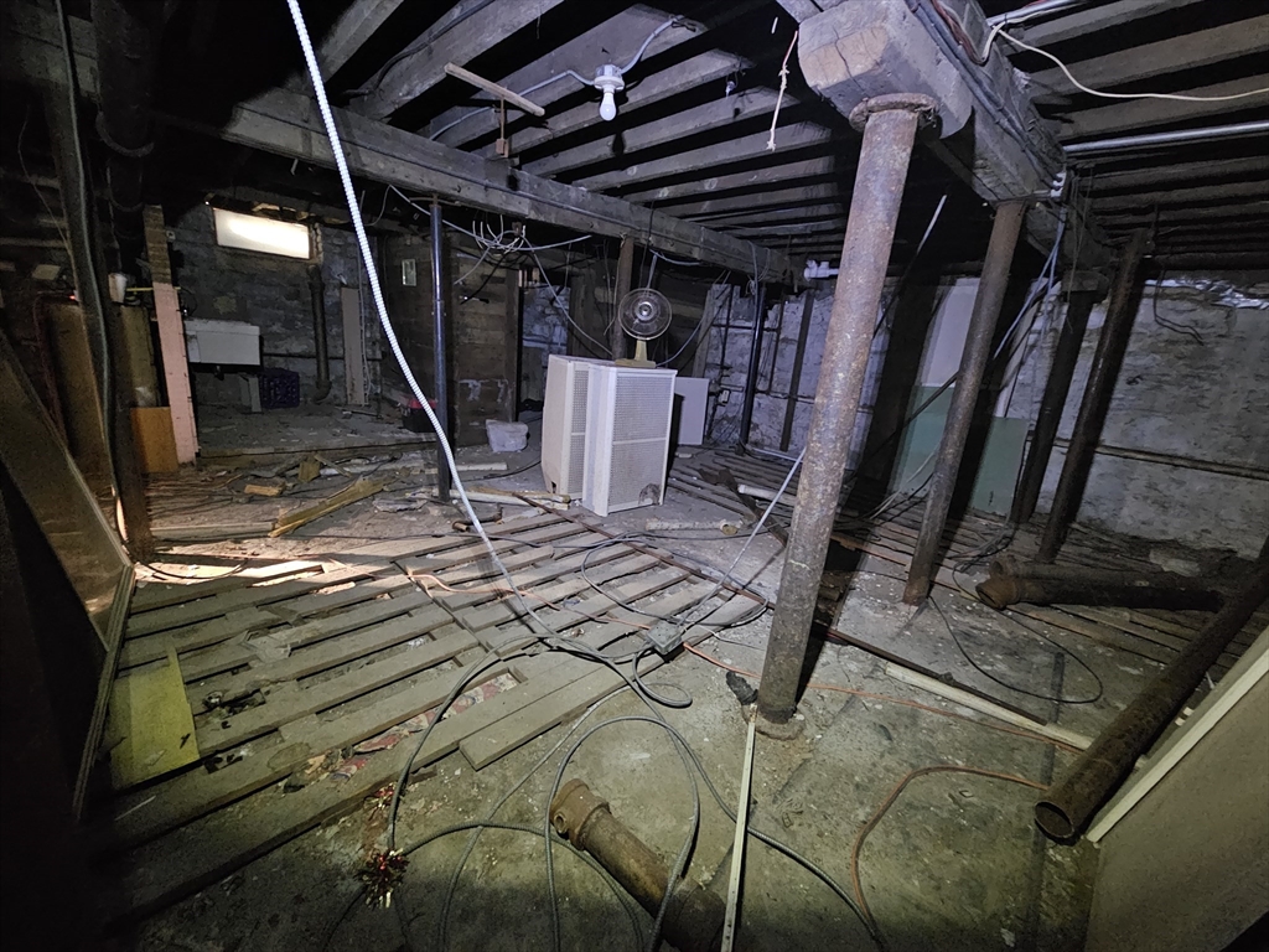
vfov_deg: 89.9
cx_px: 634
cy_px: 476
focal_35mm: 13
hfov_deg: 106.2
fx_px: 477
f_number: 2.2
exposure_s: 1/24
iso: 1600
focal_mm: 2.2
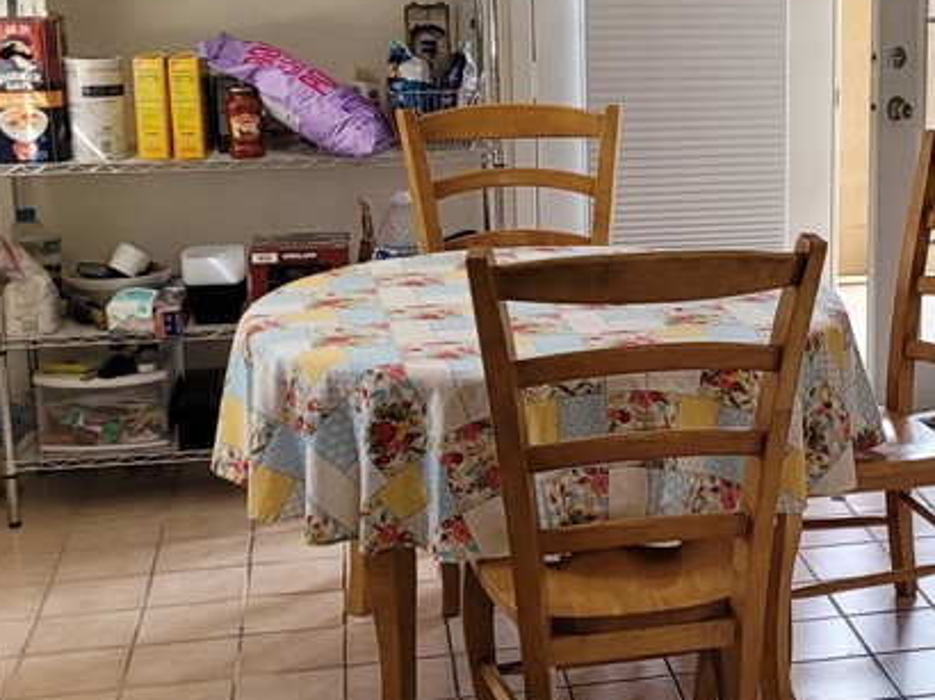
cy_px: 260
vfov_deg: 22.5
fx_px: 1755
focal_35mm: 65
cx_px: 864
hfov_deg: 28.5
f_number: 1.8
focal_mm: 5.4
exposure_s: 1/120
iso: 250
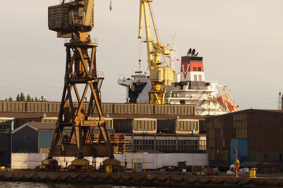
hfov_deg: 11.5
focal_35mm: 179
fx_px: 1406
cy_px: 91
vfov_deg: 7.7
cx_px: 127
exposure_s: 1/200
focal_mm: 90
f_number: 6.3
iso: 100
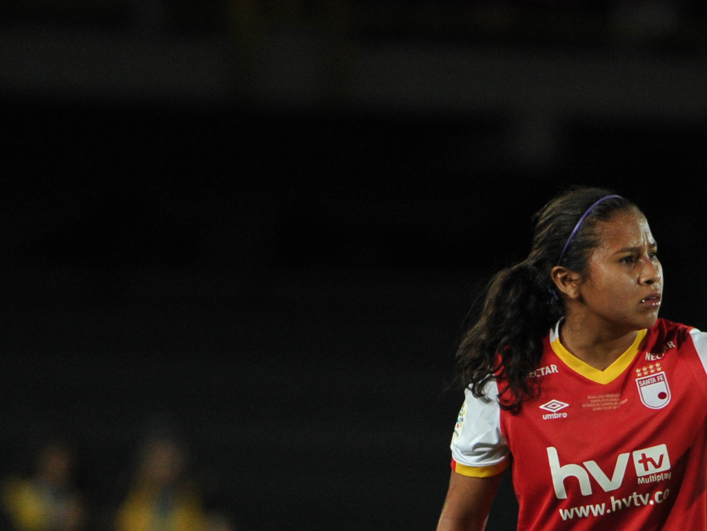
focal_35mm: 1280
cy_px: 631
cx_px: 610
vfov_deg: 1.2
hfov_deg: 1.5
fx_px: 26148
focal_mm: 400
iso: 3200
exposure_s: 1/1250
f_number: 4
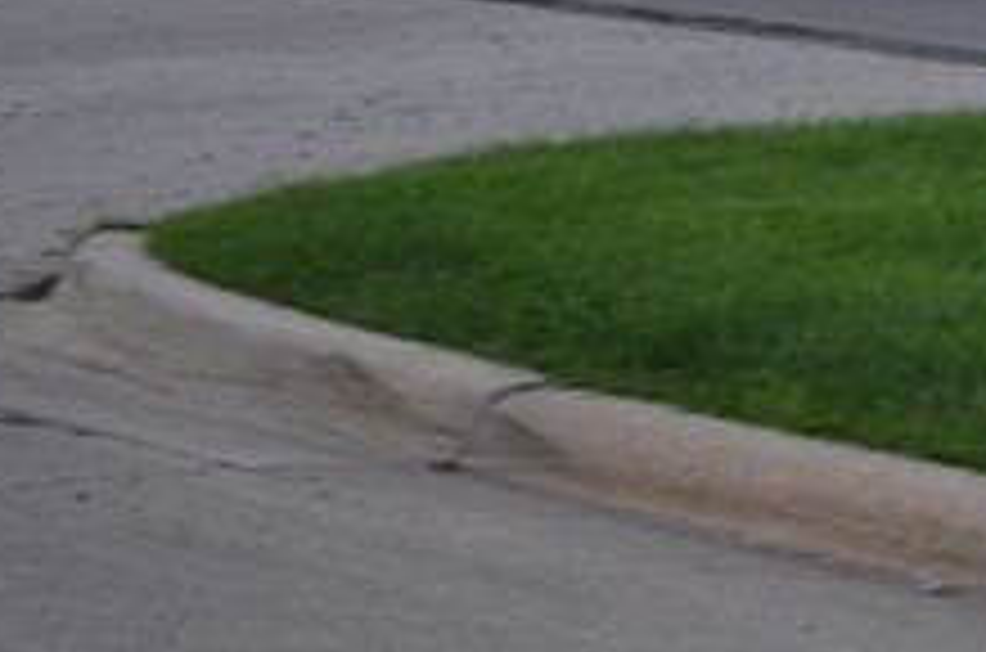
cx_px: 1769
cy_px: 88
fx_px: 8249
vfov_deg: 4.5
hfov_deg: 6.7
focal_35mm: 302
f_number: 5.6
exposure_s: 1/125
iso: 200
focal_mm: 55
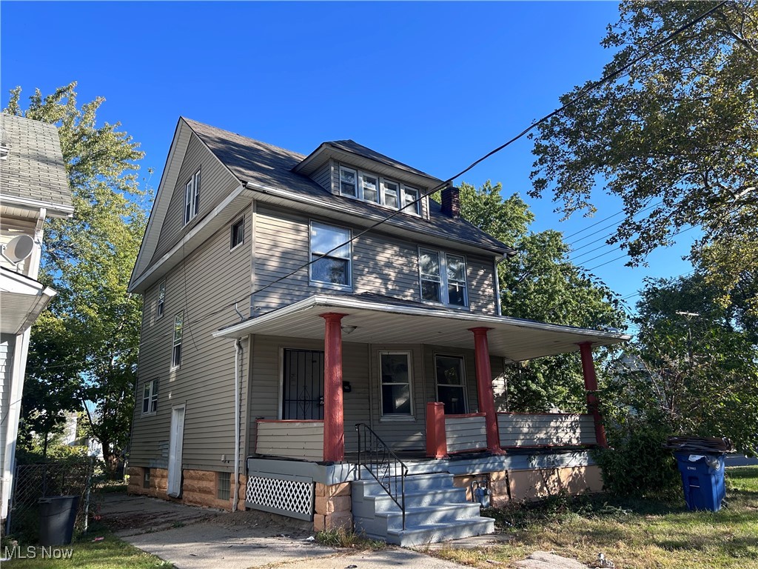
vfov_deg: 53.1
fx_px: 569
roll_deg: +2.5
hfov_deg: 67.3
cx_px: 379
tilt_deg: +14.9
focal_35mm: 26
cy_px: 284
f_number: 1.5
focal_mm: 5.7
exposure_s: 1/1361
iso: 50
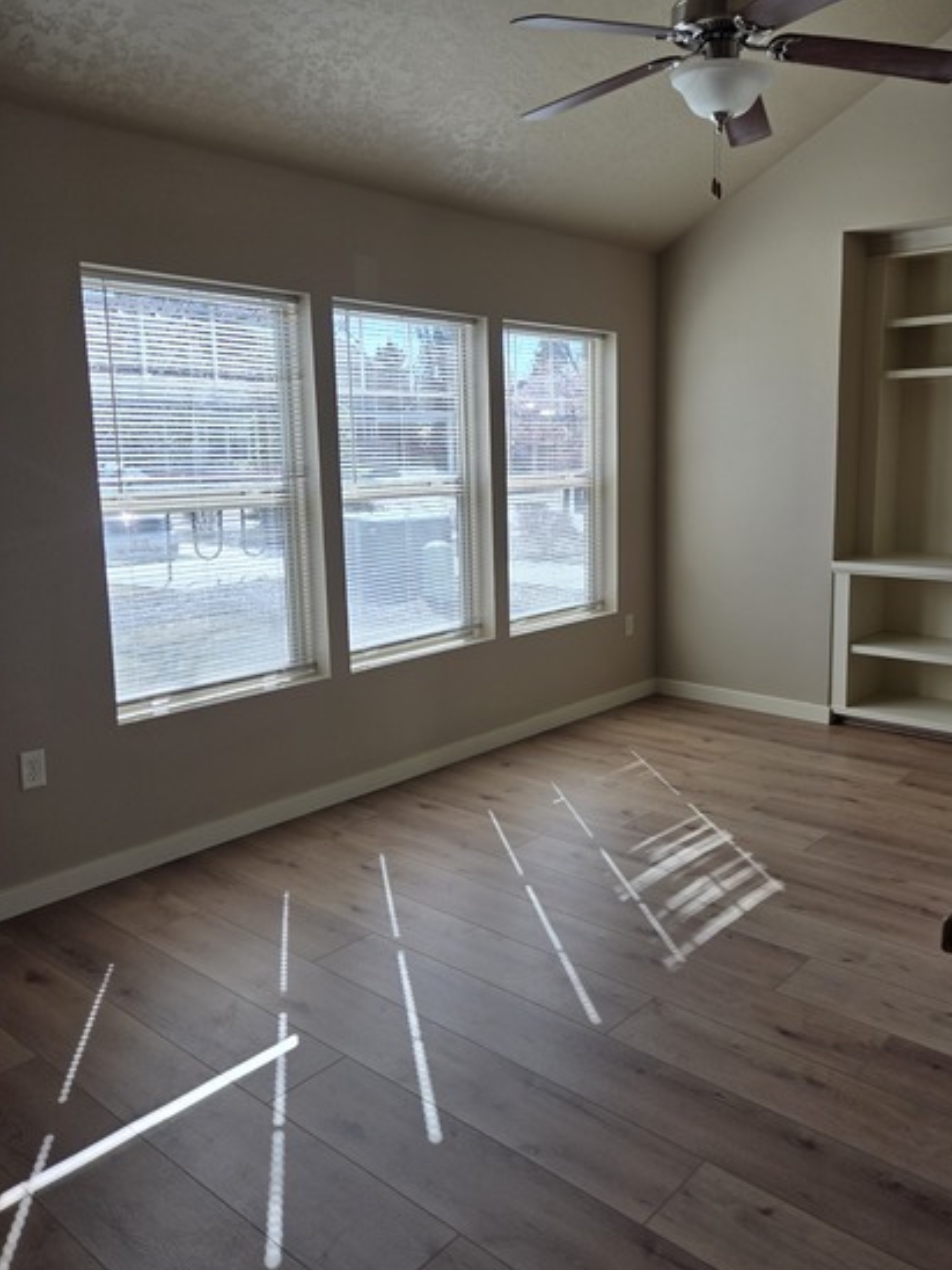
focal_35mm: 28
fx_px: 1027
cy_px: 601
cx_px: 551
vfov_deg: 63.4
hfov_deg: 49.6
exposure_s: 1/338
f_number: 1.8
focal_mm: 5.4
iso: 25
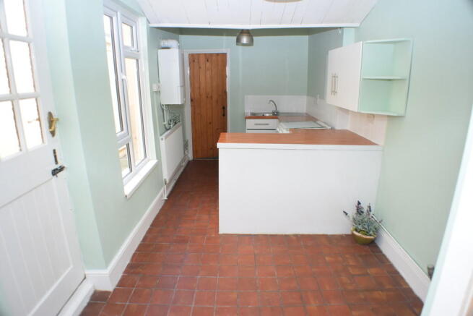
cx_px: 236
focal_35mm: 27
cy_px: 158
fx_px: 355
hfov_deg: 67.4
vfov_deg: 48.0
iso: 800
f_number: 4
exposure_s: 1/60
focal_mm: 18
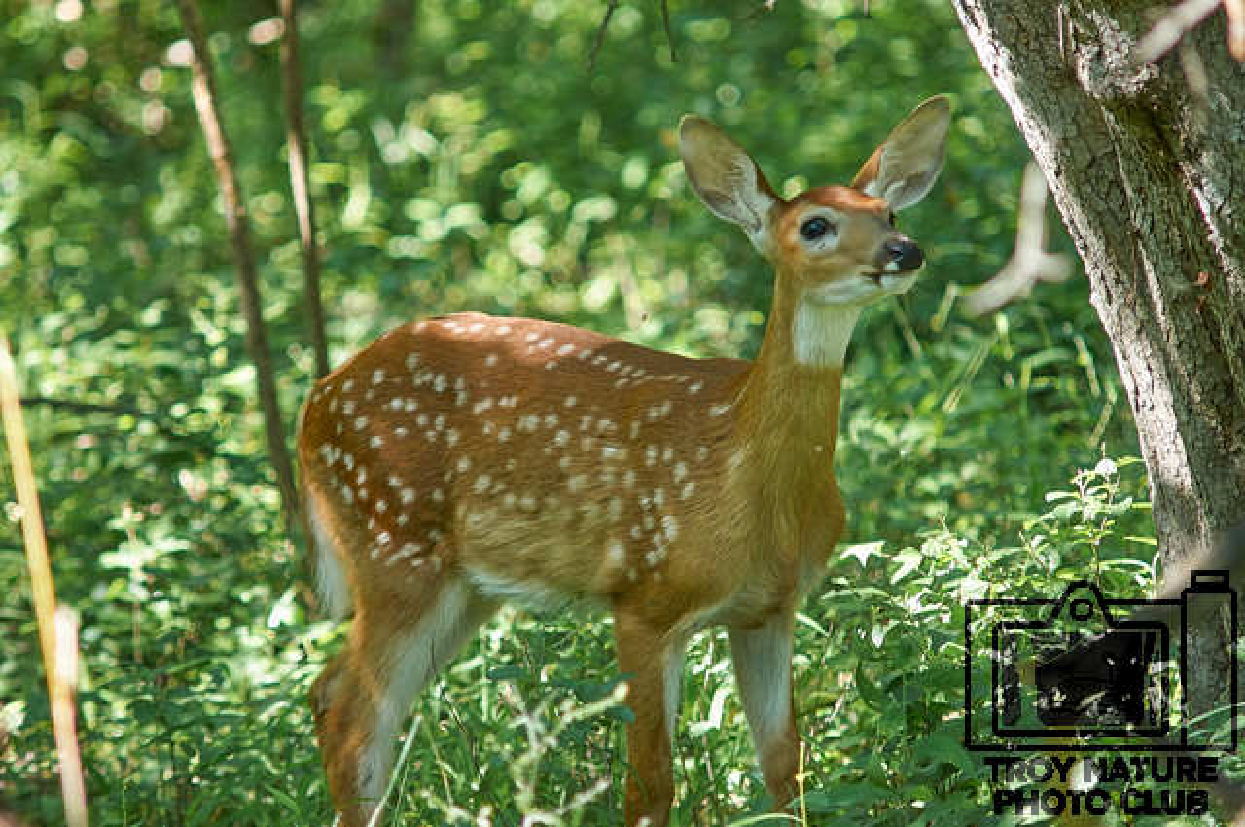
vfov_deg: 5.1
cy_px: 414
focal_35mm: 270
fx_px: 9326
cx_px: 622
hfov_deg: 7.6
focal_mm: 180
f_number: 4
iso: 400
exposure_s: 1/200
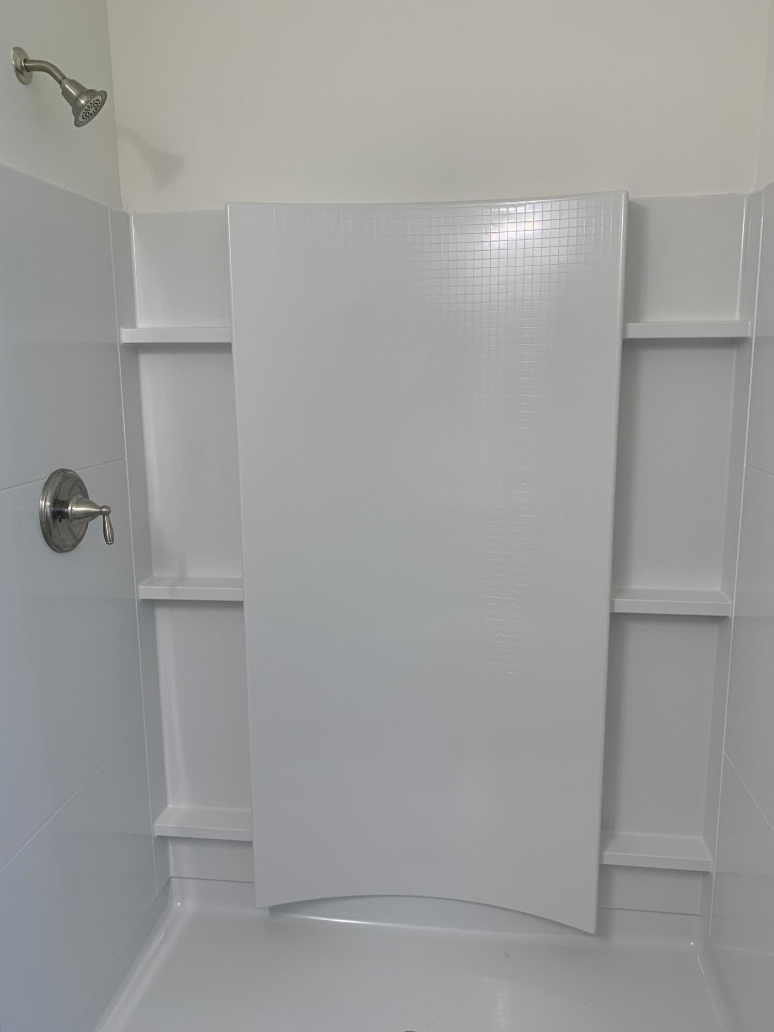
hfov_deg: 53.1
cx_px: 387
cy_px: 516
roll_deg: +0.7
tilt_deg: -10.6
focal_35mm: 26
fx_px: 775
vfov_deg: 67.3
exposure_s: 1/120
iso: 80
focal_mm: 4.25
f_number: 1.8
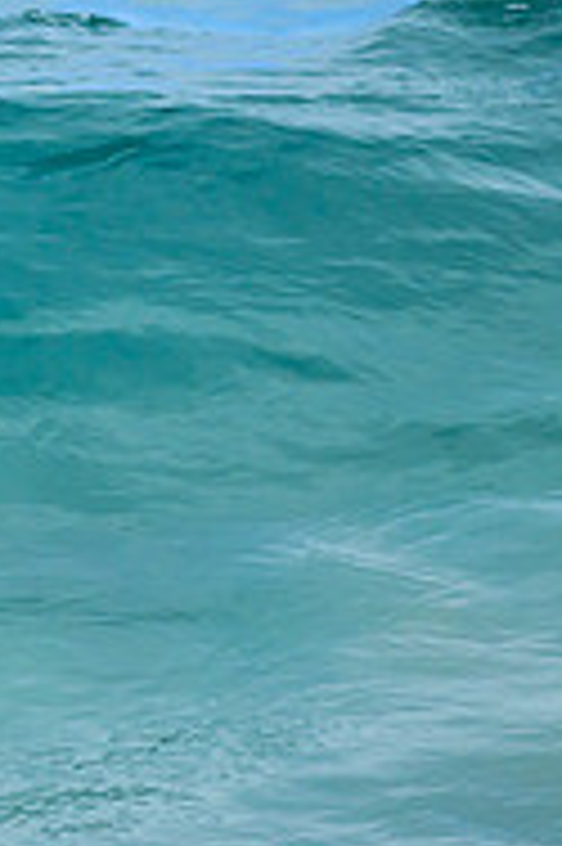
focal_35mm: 3390
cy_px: 455
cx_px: -447
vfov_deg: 0.6
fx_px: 79523
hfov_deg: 0.4
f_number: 6.3
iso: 500
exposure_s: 1/2500
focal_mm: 800
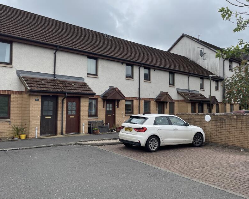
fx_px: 243
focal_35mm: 33
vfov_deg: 44.5
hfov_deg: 54.2
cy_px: 91
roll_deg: +0.7
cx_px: 133
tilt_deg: +3.3
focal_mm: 4.2
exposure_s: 1/2020
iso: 32
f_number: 1.6
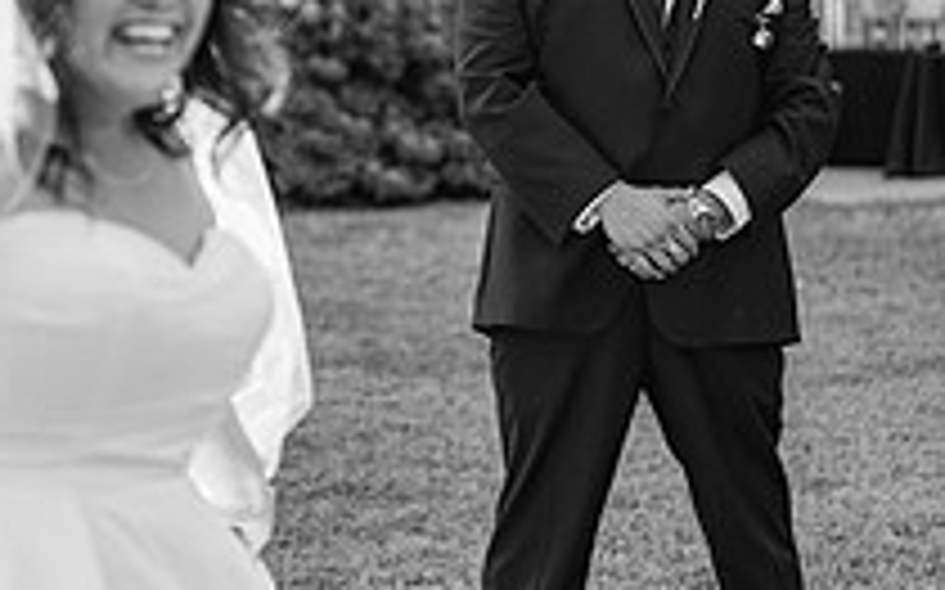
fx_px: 2806
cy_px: 221
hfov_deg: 19.0
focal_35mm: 109
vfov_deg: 12.0
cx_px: 286
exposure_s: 1/1250
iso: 280
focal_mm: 50
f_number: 1.8
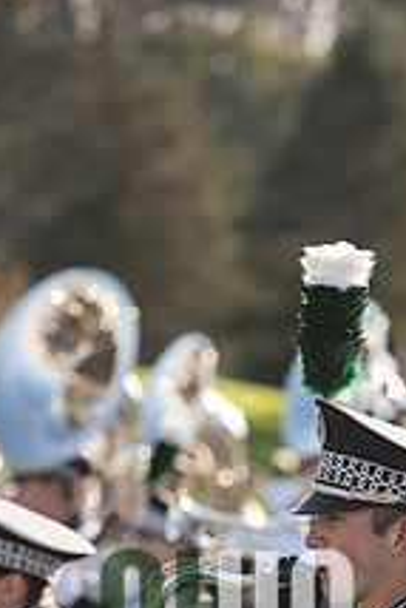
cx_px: 227
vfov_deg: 5.8
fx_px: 6029
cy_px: 628
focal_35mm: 357
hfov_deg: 3.9
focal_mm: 170
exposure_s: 1/800
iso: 320
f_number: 5
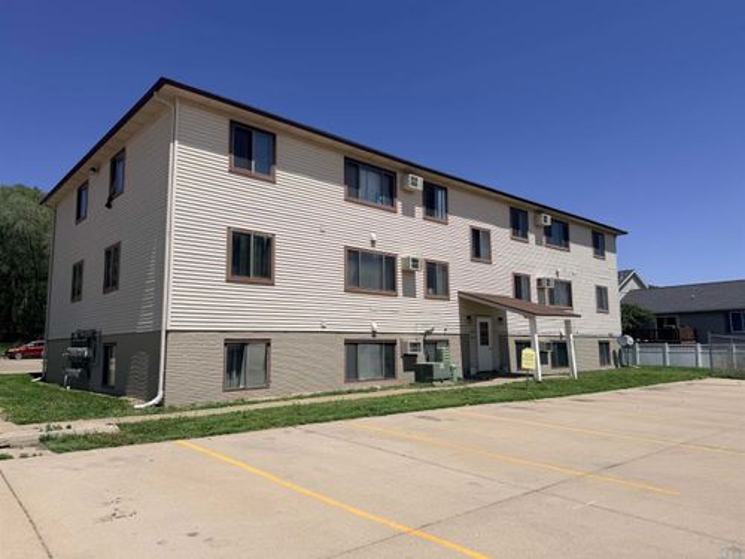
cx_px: 372
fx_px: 517
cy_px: 280
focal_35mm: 24
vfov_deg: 56.8
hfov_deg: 71.6
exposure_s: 1/10309
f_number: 1.78
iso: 80
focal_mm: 6.76
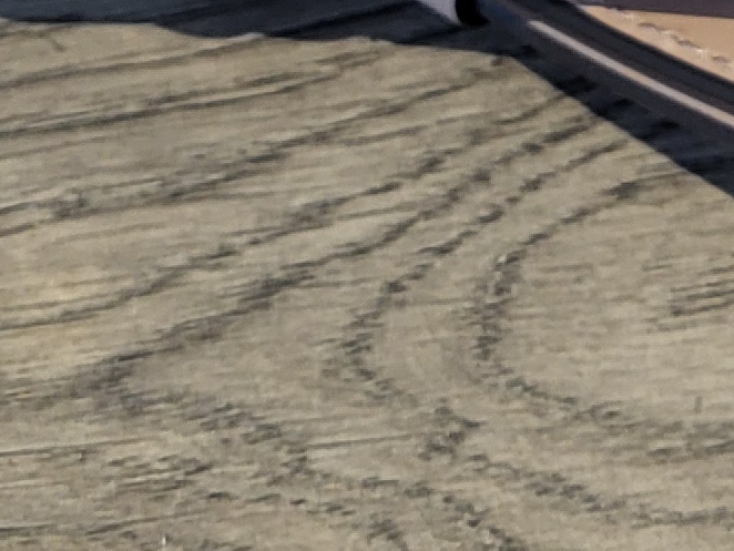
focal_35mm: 157
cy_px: -598
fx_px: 3330
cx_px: 864
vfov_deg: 8.9
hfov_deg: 12.3
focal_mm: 5.4
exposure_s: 1/50
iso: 250
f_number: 1.8
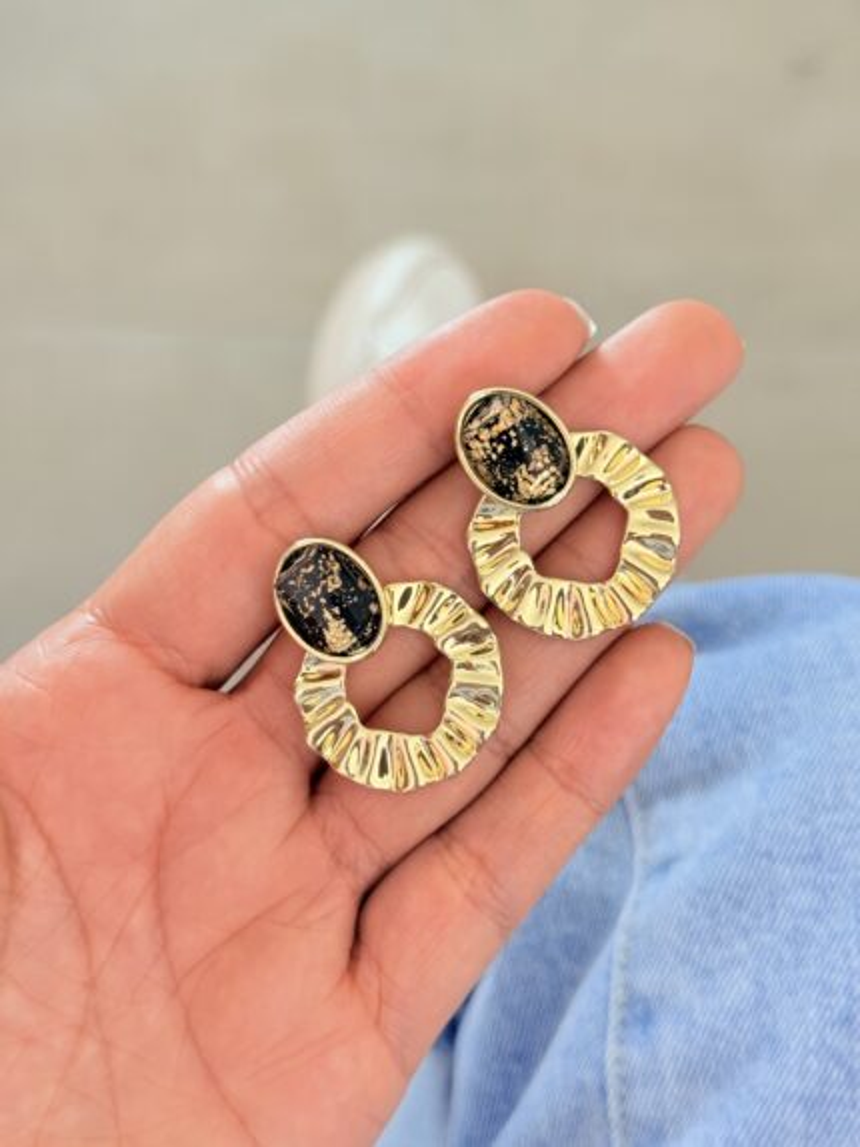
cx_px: 430
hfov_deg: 30.3
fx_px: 1589
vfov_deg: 39.6
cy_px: 574
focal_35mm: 48
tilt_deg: -58.4
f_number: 1.78
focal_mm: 6.76
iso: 160
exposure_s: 1/60
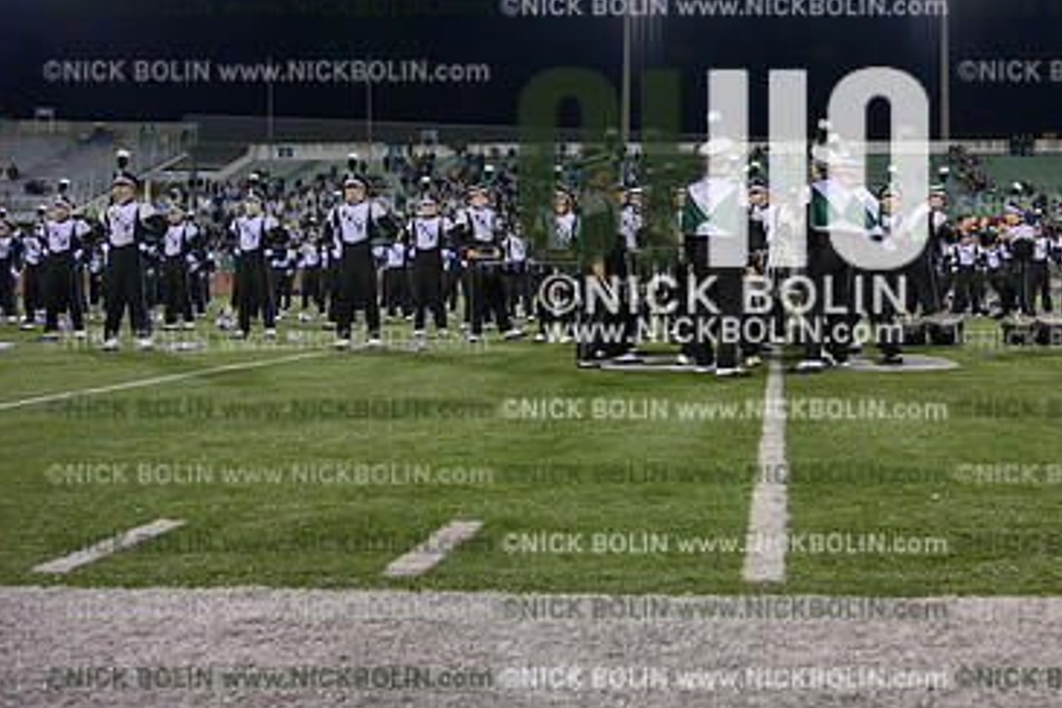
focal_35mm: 38
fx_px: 1121
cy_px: 207
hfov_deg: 49.7
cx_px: 723
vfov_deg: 34.5
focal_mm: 24
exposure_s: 1/1000
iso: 5000
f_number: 4
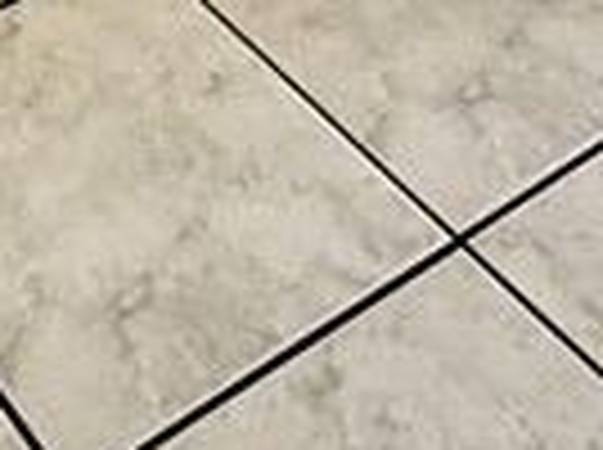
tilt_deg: -7.2
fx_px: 1861
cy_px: -1116
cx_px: -81
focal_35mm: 107
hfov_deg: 17.7
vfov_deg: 9.1
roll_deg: -1.8
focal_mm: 2.22
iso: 200
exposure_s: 1/120
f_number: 2.2
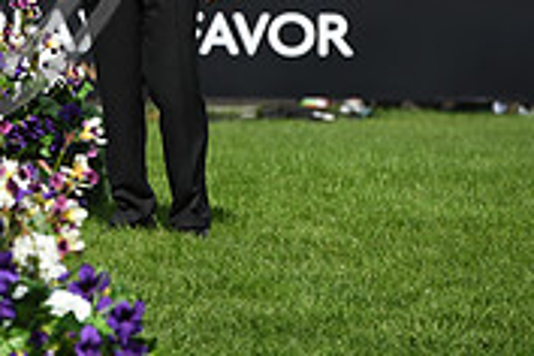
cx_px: -184
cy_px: -196
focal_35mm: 607
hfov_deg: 3.4
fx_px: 9003
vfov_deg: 2.3
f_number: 6.3
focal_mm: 185
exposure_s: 1/1000
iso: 125
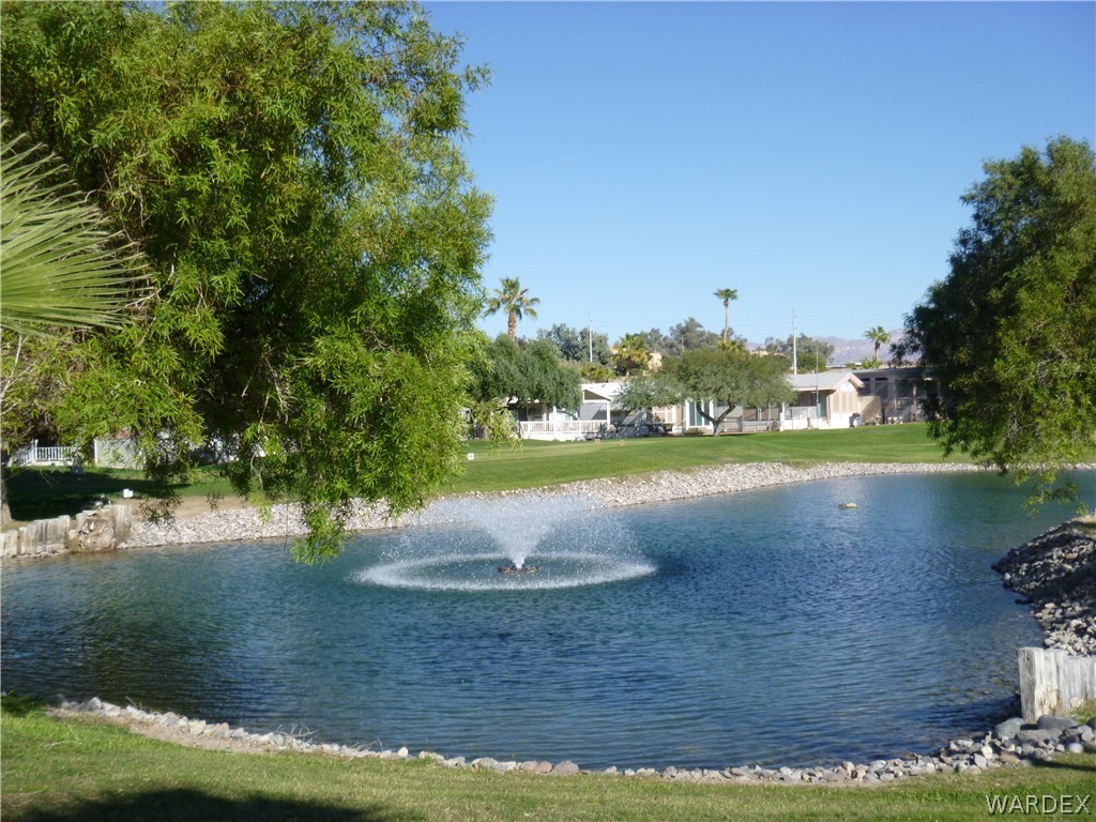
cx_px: 548
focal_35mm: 44
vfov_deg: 32.9
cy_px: 411
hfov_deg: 42.9
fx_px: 1393
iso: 100
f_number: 4.7
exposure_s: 1/400
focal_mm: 7.9
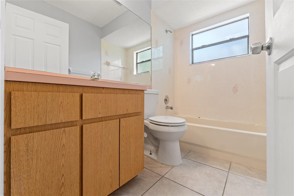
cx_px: 147
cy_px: 98
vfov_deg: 77.3
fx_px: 122
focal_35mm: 15
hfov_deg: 100.4
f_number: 7.1
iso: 400
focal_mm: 10
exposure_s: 1/8
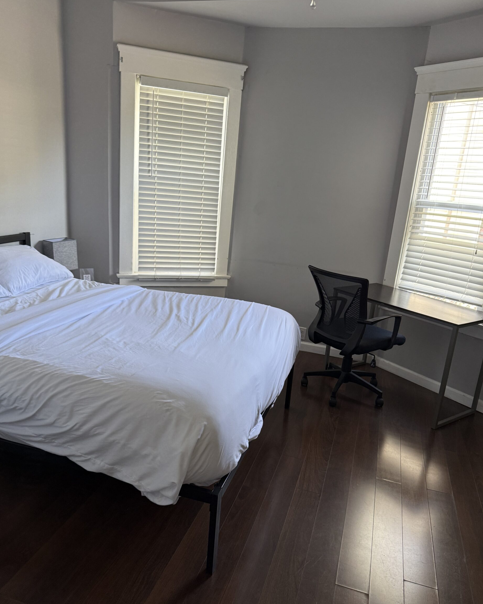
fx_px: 465
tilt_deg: -16.4
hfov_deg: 54.9
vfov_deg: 66.0
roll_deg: -4.0
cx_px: 243
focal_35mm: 26
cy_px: 321
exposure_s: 1/80
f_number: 1.78
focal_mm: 6.76
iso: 200
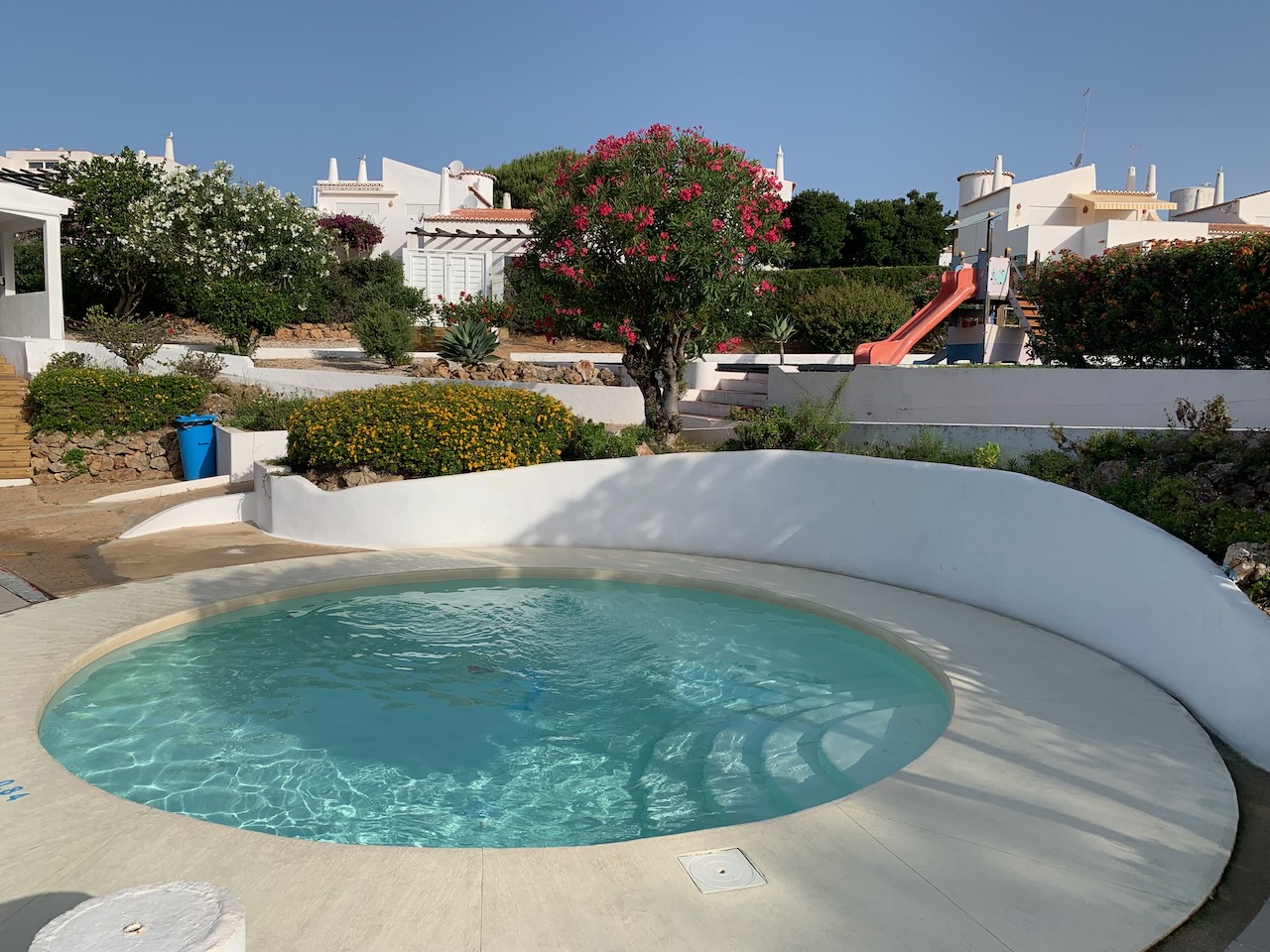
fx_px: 954
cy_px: 476
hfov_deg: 67.3
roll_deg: -1.3
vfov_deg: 53.1
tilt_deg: -6.5
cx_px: 635
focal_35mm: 26
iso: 25
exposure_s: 1/2611
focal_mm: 4.25
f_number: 1.8
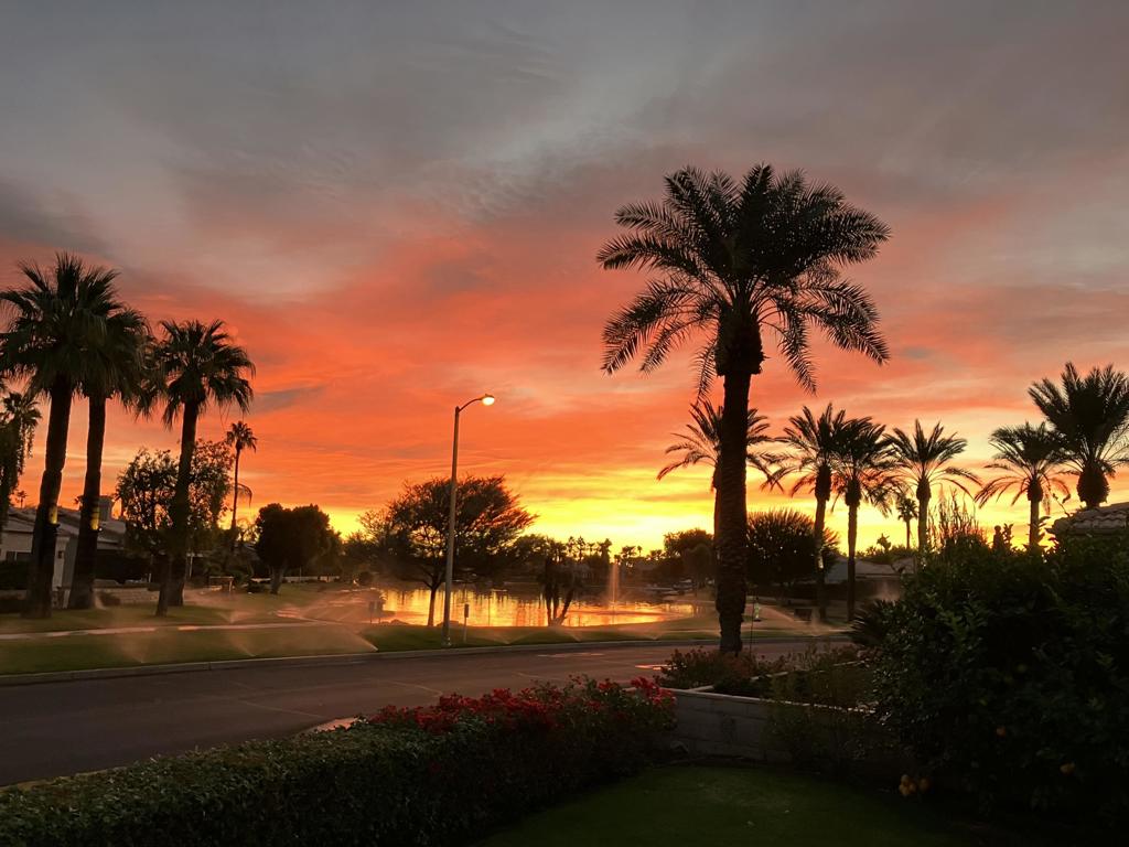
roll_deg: -0.6
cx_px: 564
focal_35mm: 28
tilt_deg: +9.8
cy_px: 424
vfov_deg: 49.7
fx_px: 913
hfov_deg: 63.4
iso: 320
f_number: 1.8
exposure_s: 1/60
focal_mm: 3.99
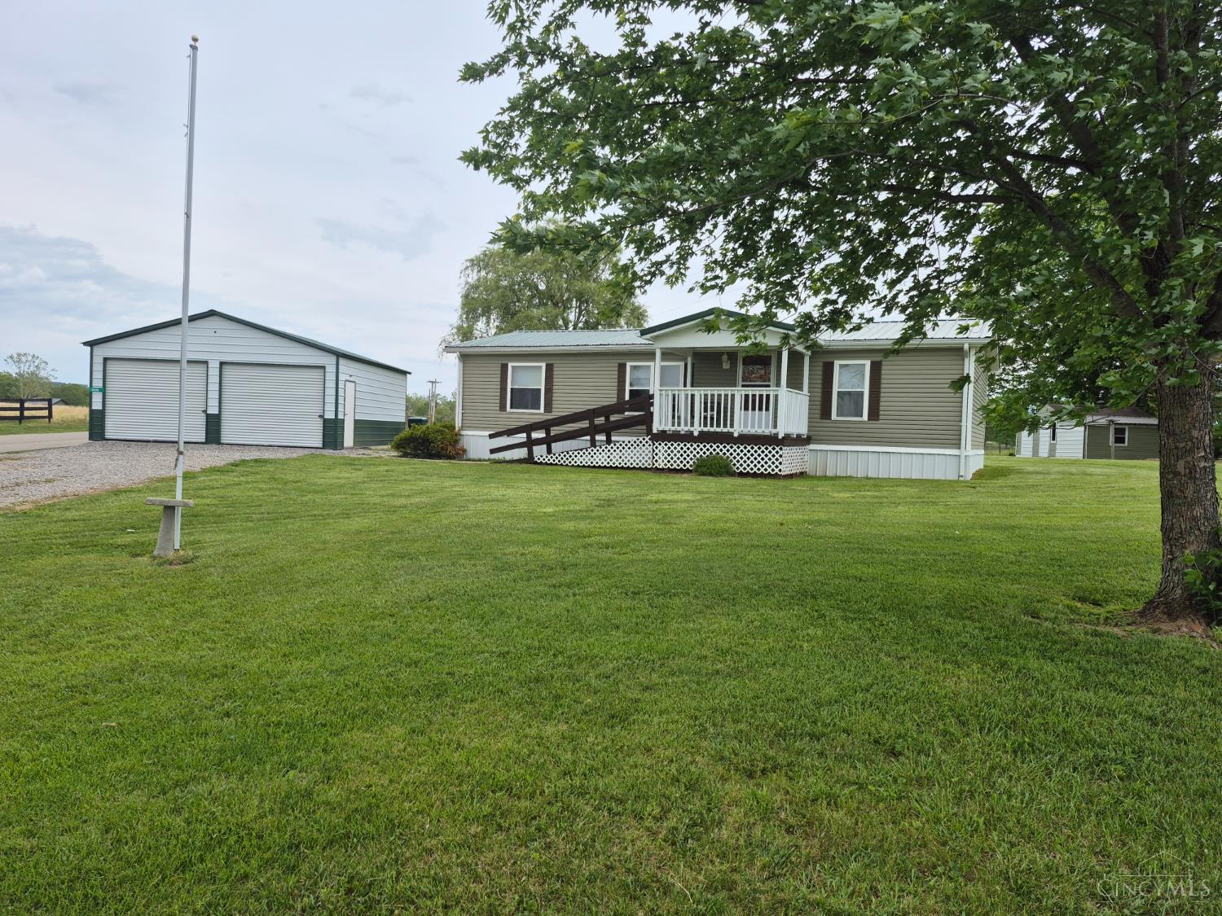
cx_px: 611
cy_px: 458
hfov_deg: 73.9
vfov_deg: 58.9
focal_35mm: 23
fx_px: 812
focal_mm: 5.4
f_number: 1.8
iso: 25
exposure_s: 1/1512
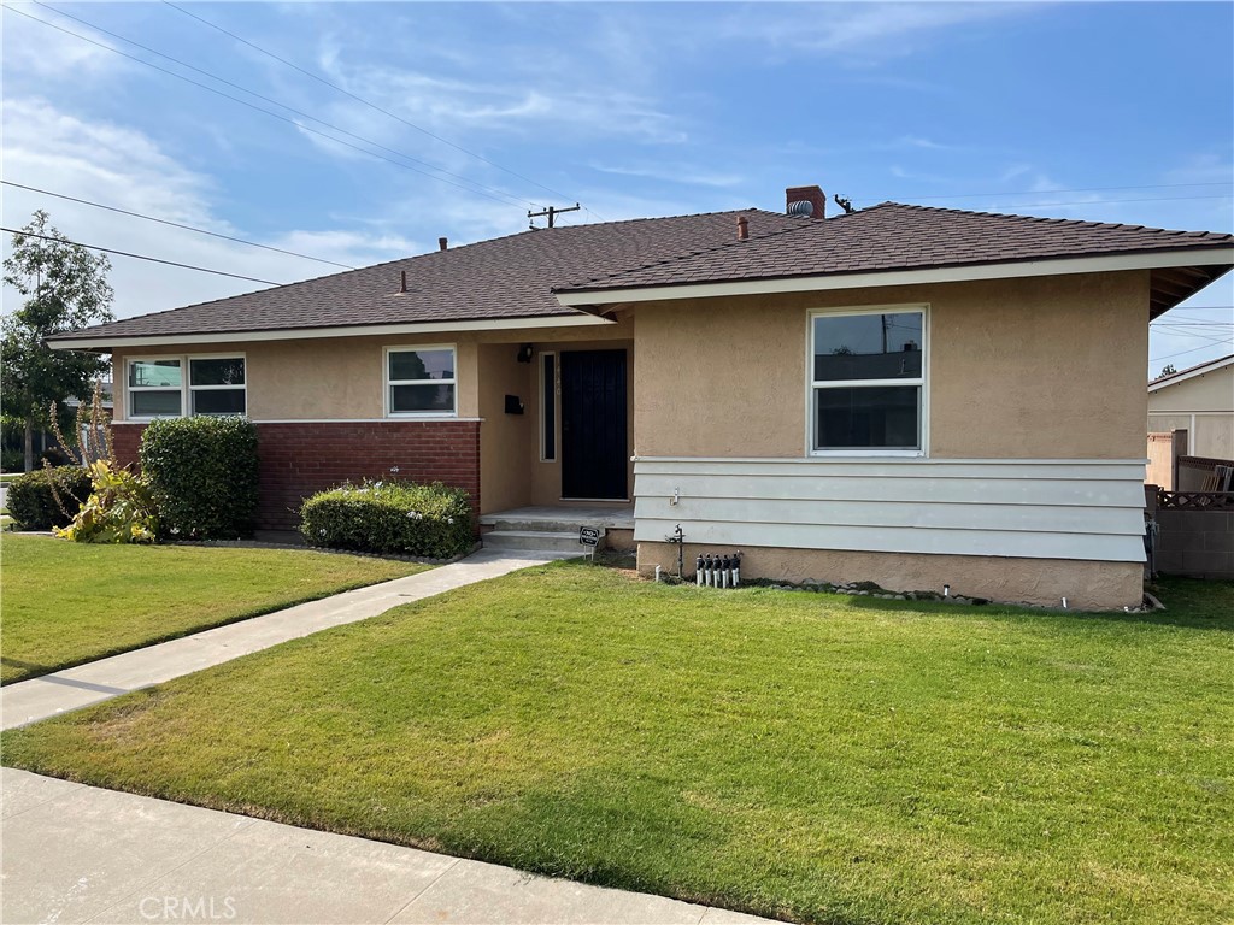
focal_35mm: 26
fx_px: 927
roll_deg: +0.5
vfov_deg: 53.1
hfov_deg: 67.3
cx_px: 617
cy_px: 462
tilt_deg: -3.2
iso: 32
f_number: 1.6
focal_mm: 5.1
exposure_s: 1/3788
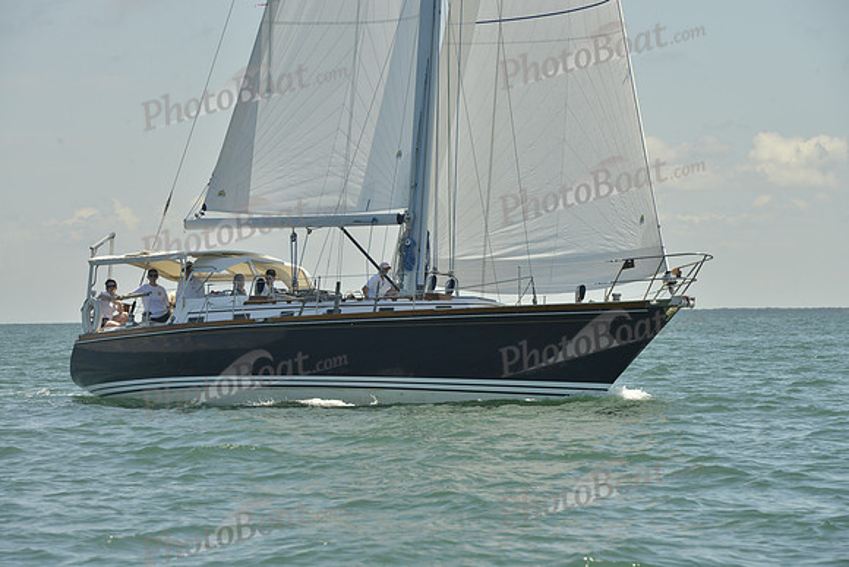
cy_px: 284
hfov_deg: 11.7
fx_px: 4128
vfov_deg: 7.9
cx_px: 424
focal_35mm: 175
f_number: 13
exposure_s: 1/500
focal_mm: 175
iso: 280
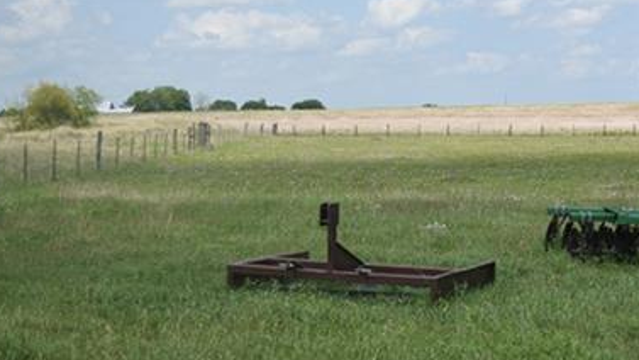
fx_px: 1525
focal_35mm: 90
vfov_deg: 13.4
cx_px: 507
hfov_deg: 23.3
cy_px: 197
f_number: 4.2
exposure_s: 1/2000
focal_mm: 30
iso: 200
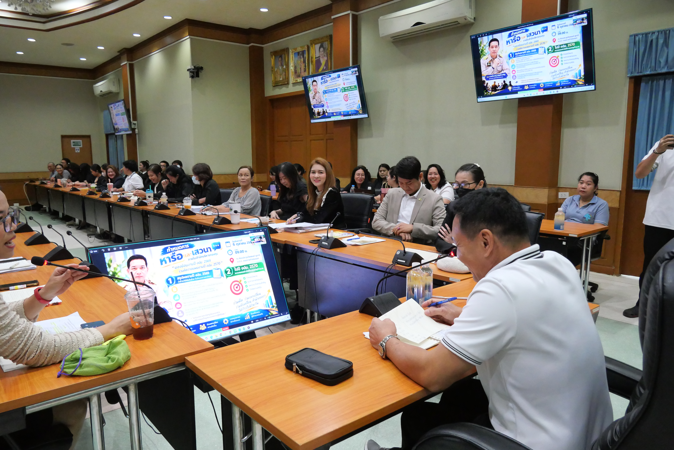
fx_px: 450
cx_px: 337
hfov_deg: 73.7
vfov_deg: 53.2
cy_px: 225
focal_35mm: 24
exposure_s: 1/160
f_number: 4.5
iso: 3200
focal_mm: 12
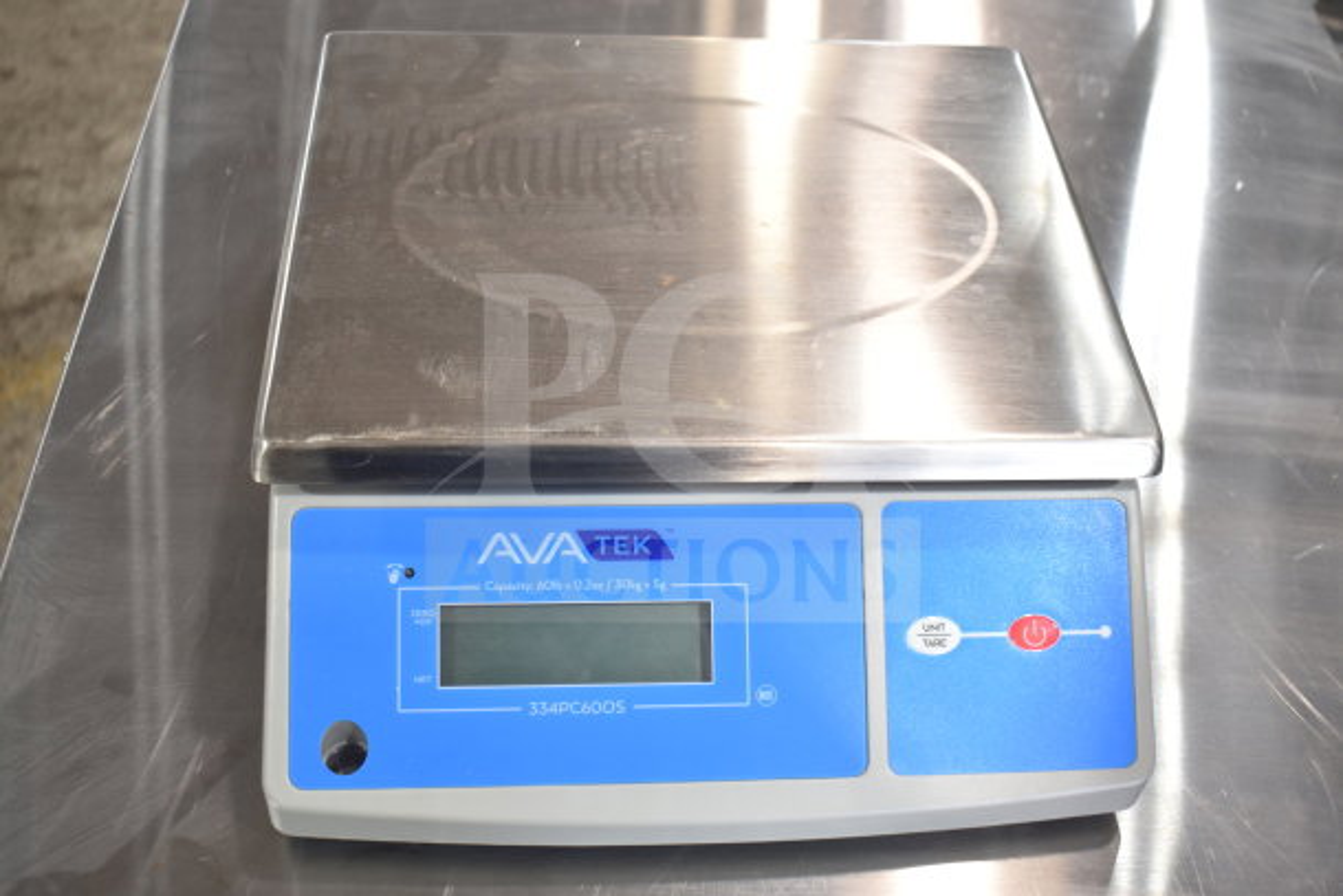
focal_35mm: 38
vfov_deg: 35.5
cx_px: 672
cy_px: 448
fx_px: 1399
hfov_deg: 51.3
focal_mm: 25
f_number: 4
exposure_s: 1/40
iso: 360
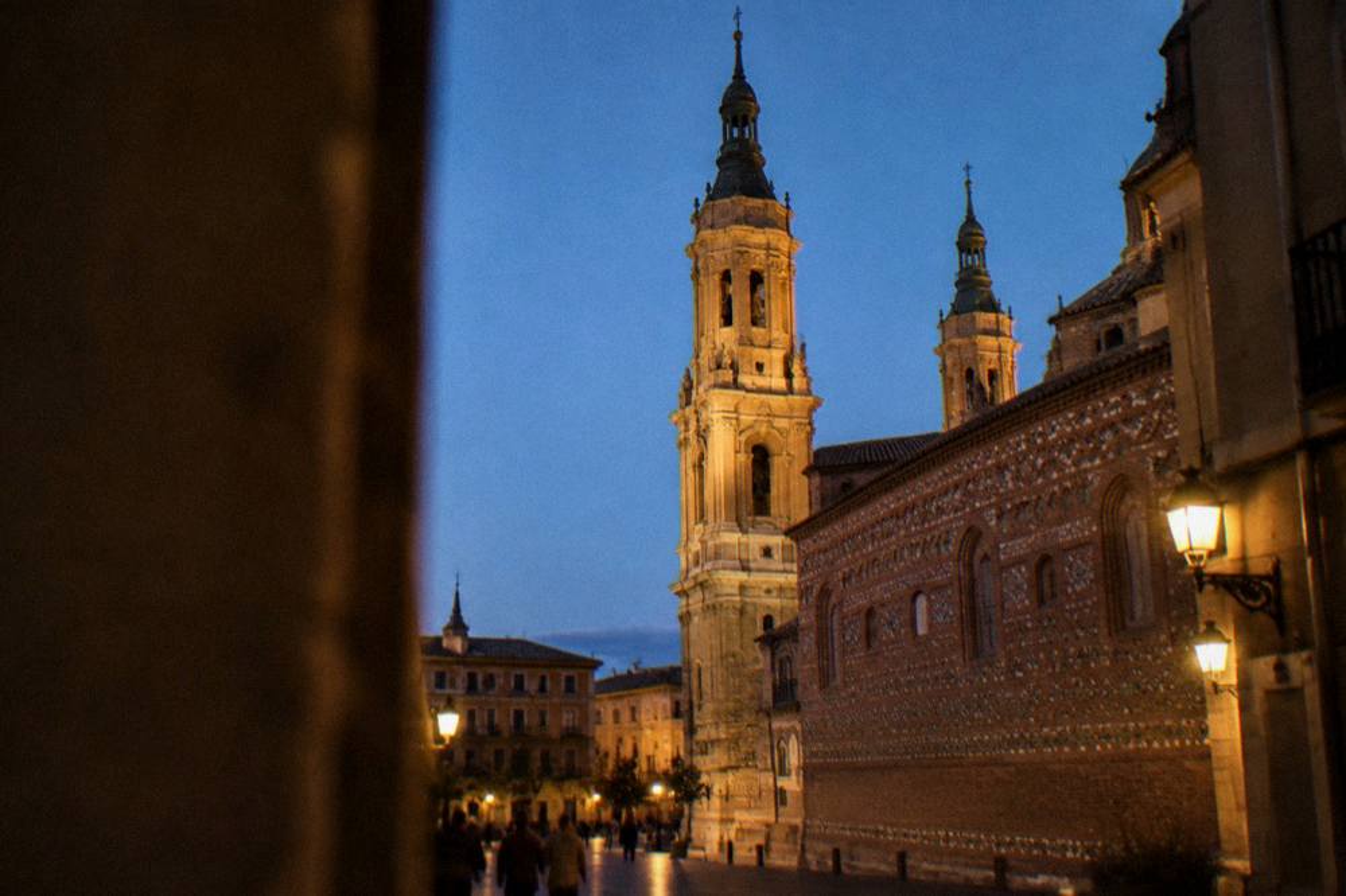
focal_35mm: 35
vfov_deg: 37.8
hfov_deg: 54.5
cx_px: 673
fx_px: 1308
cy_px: 448
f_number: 10
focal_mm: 35
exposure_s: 1/160
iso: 800
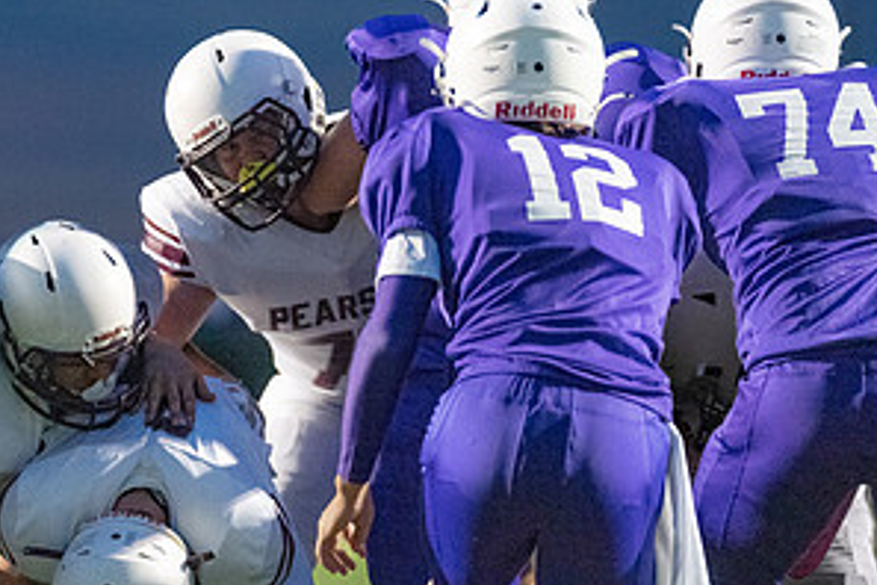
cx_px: 257
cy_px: 167
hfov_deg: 6.4
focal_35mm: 320
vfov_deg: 4.3
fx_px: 7795
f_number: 2.8
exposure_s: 1/1250
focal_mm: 164
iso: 12800
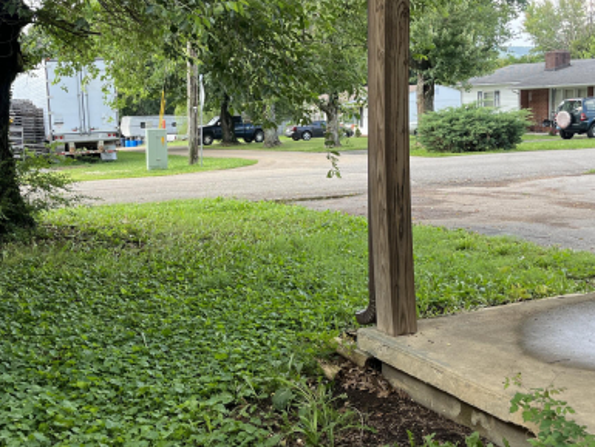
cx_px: 242
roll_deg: +1.7
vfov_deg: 32.2
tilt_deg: -7.4
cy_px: 206
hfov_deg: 41.9
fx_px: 774
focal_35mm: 45
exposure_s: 1/317
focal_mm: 5.1
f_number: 1.6
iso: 50
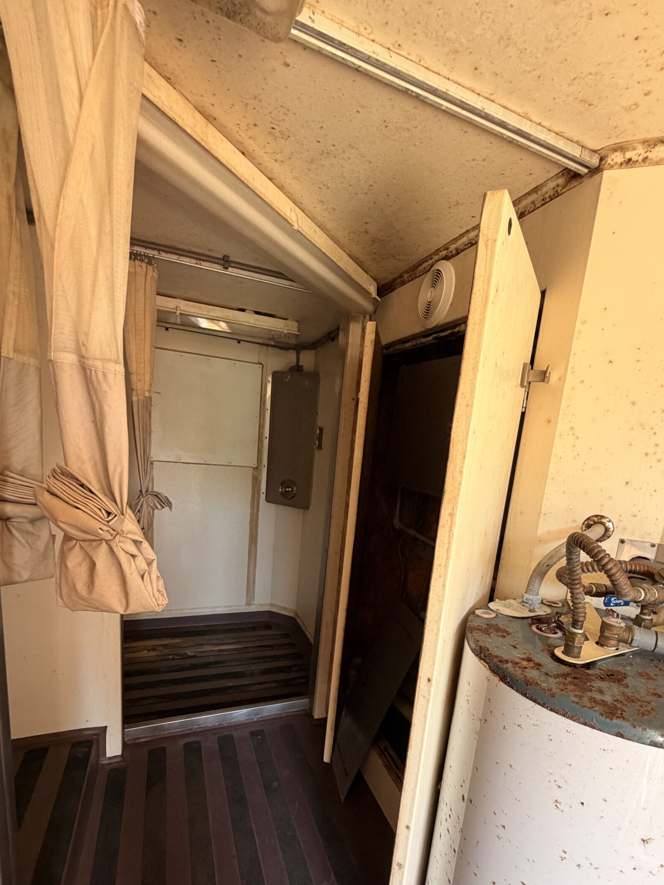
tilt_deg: -11.5
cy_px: 529
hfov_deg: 74.6
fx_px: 435
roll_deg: -5.0
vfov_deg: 89.9
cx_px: 355
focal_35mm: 17
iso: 200
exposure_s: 1/121
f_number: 2.2
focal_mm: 2.22
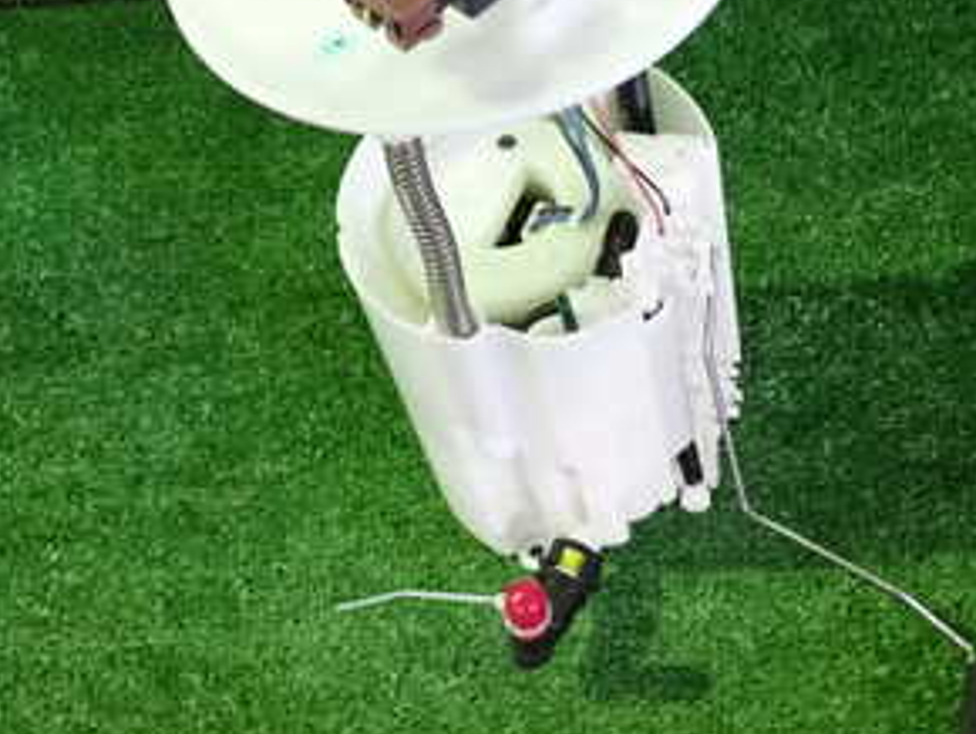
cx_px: 650
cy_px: 192
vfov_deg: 23.5
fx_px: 1750
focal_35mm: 62
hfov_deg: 30.9
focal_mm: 5.4
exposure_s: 1/60
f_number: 2.3
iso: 1600
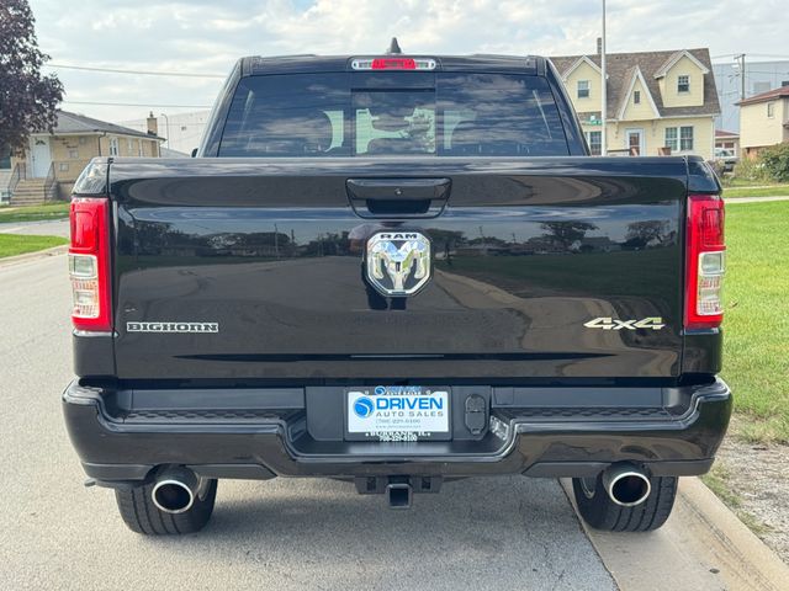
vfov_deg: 30.3
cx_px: 394
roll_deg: +1.5
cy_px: 296
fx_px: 1094
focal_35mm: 48
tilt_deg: -6.1
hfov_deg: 39.7
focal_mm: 6.76
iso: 64
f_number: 1.78
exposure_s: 1/633
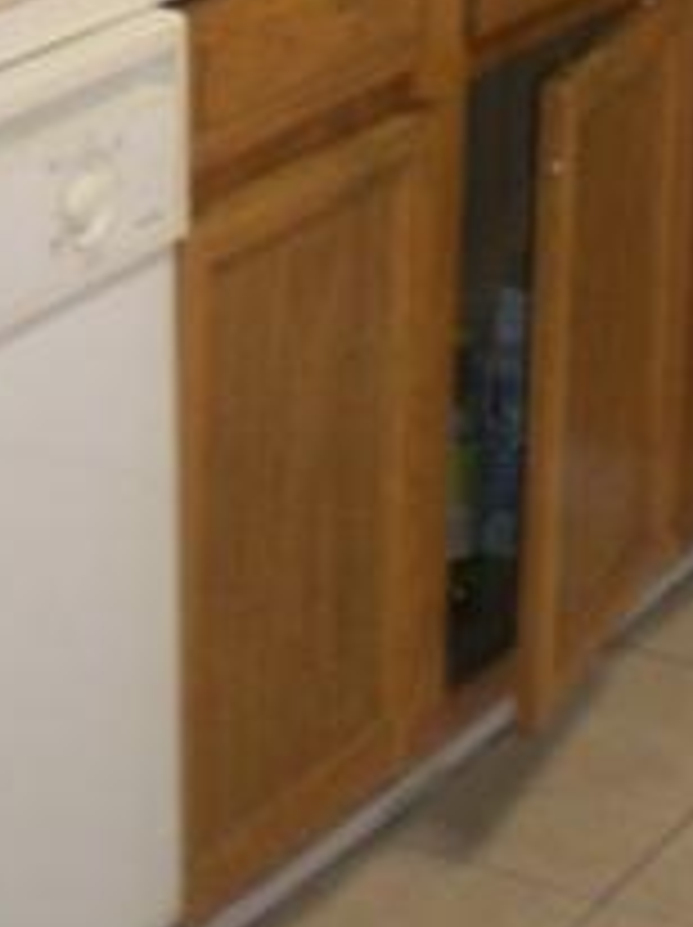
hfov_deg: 11.1
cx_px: -238
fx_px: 3477
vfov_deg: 14.0
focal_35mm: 130
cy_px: -540
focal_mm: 6.3
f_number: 3.1
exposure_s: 1/30
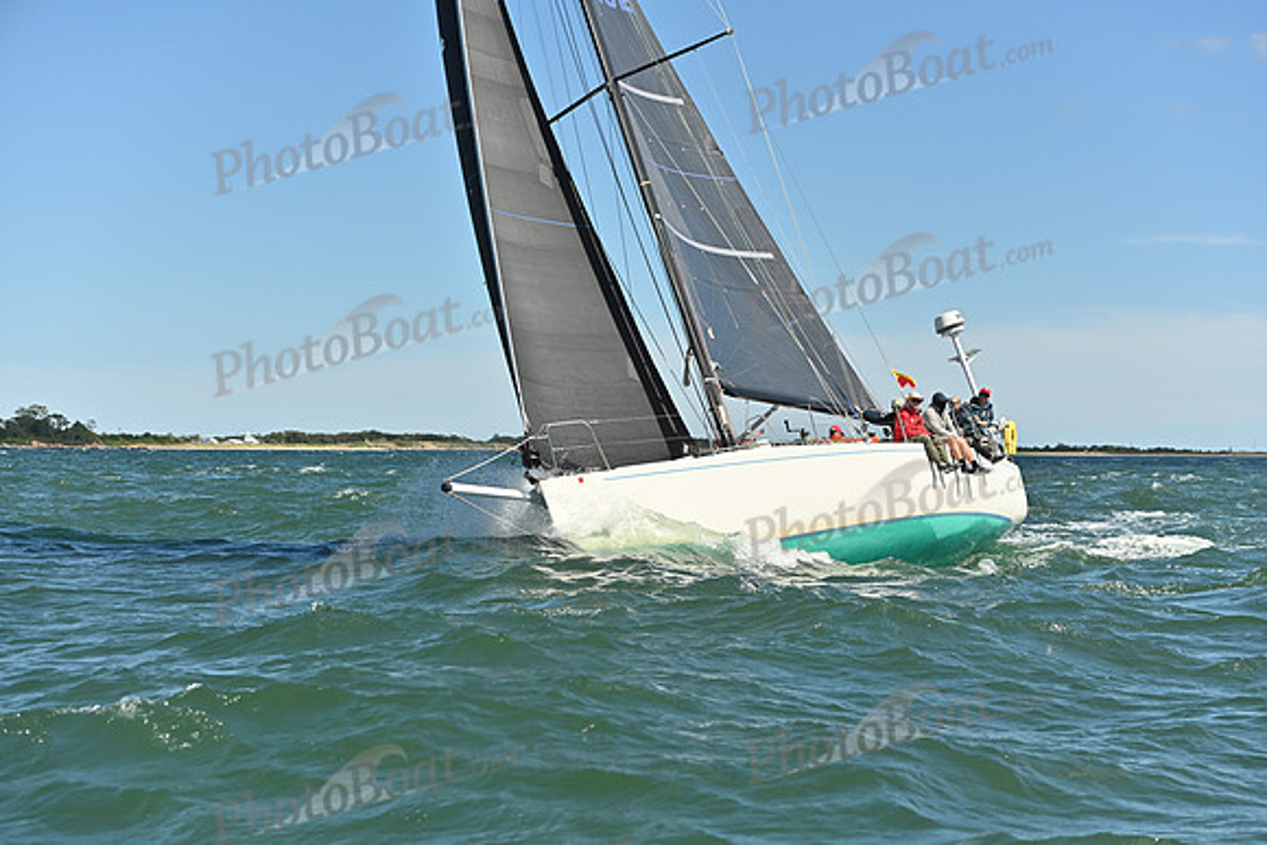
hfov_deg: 27.0
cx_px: 634
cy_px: 422
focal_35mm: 75
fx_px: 2640
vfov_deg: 18.2
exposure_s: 1/5000
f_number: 4.5
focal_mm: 75
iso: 320
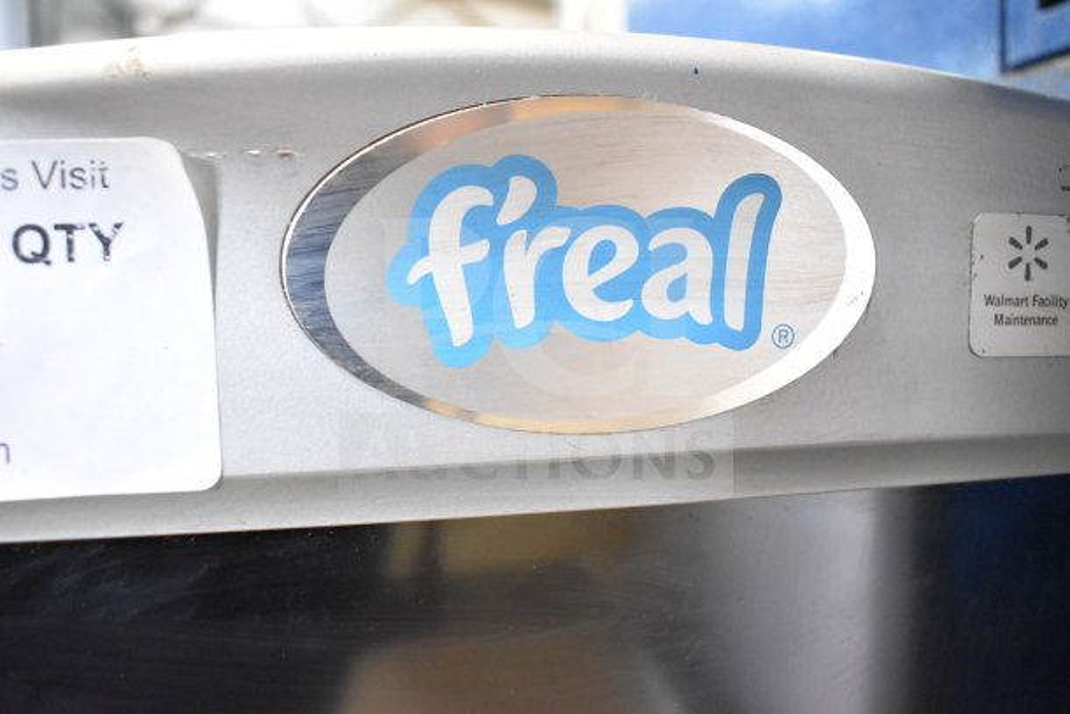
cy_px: 357
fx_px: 936
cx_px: 535
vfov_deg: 41.7
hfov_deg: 59.5
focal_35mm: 32
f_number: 5.6
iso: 6400
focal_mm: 21
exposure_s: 1/125
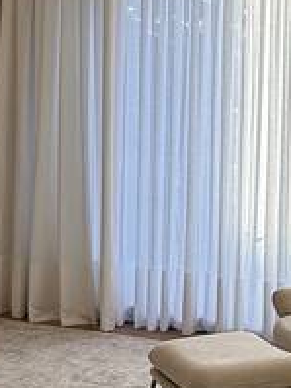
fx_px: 853
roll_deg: -1.9
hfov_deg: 19.3
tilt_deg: -1.9
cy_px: 154
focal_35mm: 76
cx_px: 170
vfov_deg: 25.6
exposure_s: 1/259
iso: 64
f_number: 2.2
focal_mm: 2.22
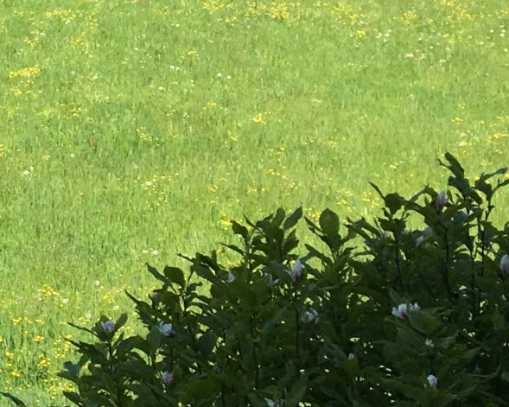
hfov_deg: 13.1
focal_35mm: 123
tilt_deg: -6.7
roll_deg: +1.8
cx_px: -581
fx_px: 1853
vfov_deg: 12.5
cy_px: 58
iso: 25
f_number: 2.2
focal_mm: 4.15
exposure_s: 1/1131
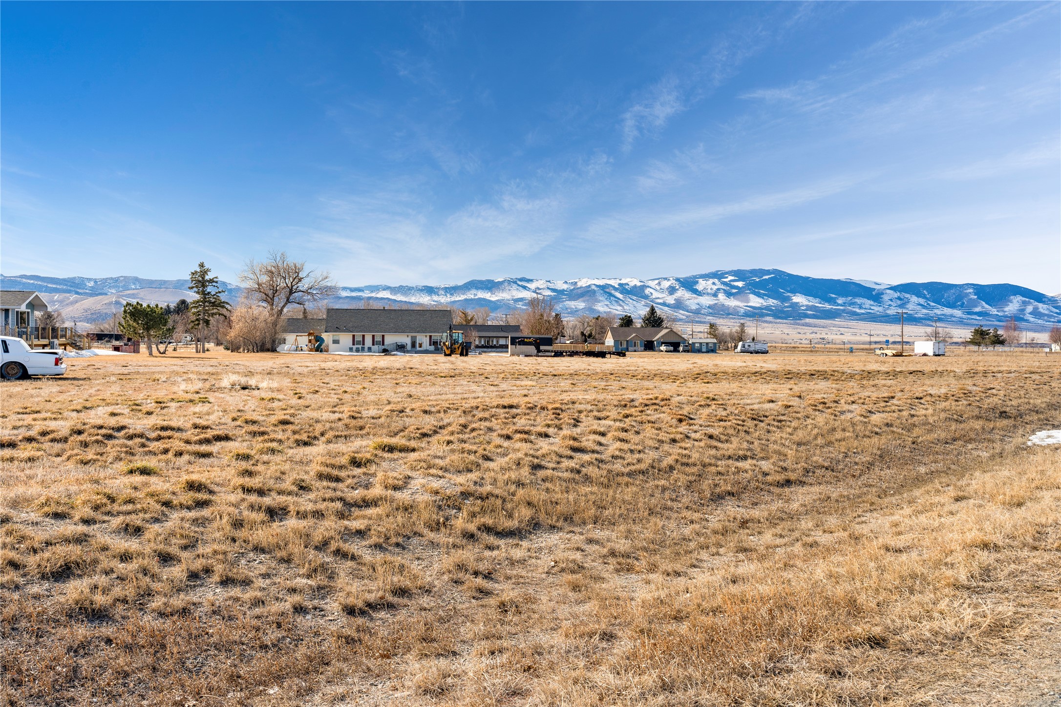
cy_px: 354
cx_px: 530
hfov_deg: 54.4
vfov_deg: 37.9
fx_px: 1031
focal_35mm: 35
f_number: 10
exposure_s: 1/160
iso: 100
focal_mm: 35
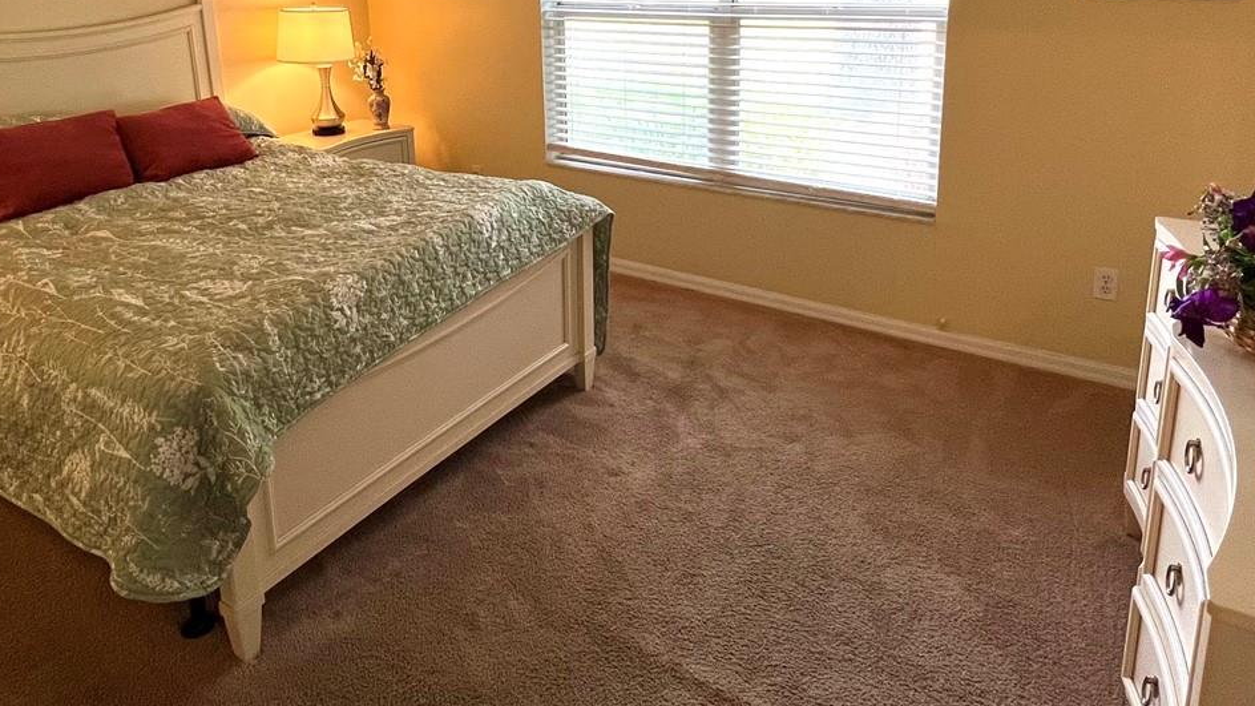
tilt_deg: -11.7
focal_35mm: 24
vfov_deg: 44.8
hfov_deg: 76.0
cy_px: 121
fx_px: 799
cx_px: 553
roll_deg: +1.9
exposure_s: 1/120
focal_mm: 1.57
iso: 200
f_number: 1.8
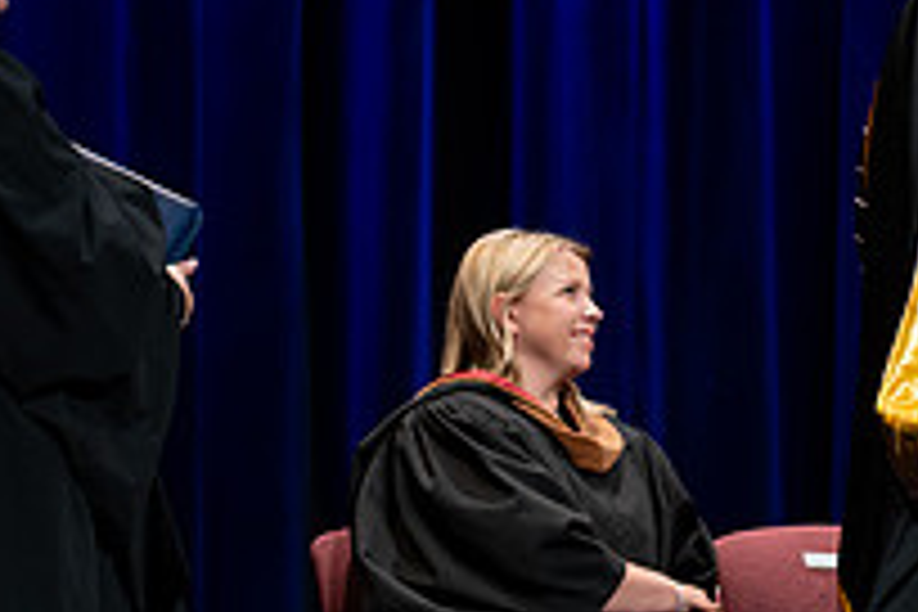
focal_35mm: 199
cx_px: 1220
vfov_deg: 6.9
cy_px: 376
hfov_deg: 10.1
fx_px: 5074
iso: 500
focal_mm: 70
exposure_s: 1/250
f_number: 2.8
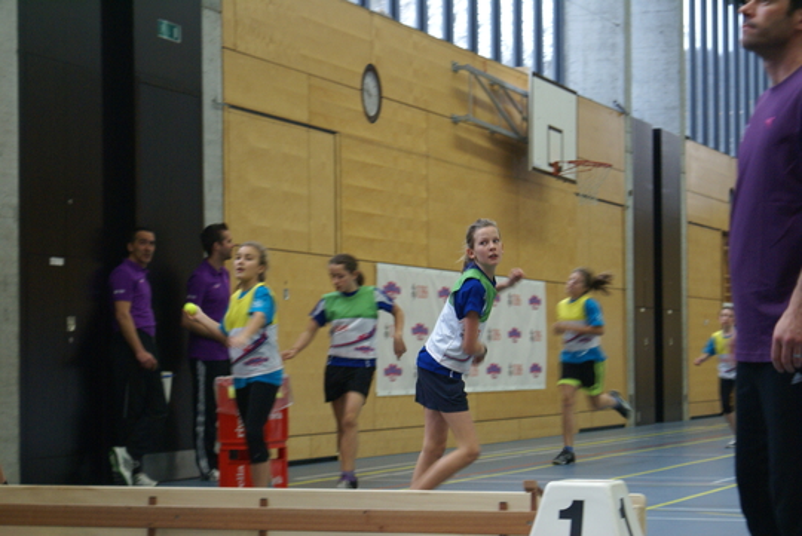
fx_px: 2341
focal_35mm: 105
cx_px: 401
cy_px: 268
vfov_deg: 13.1
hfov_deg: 19.4
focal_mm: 70
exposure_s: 1/50
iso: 800
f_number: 5.6
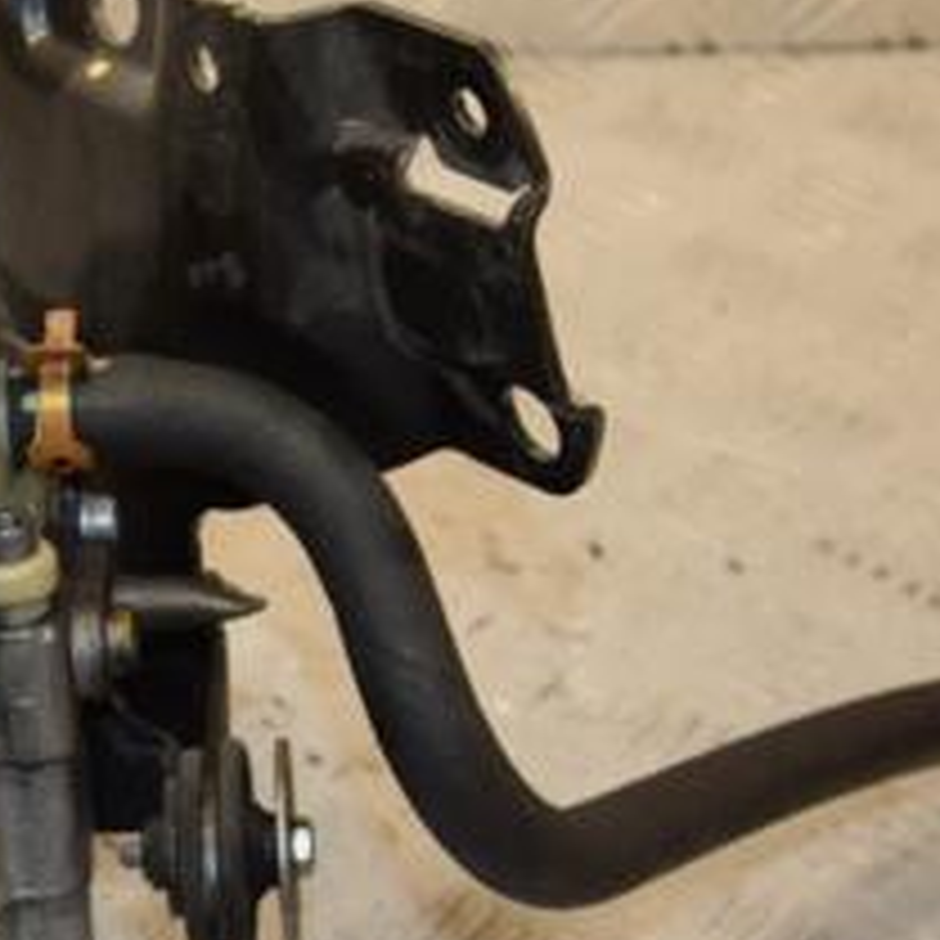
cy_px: 576
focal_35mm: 139
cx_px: -153
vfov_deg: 12.6
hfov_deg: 12.3
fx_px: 4270
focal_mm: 38
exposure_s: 1/200
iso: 800
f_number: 5.6
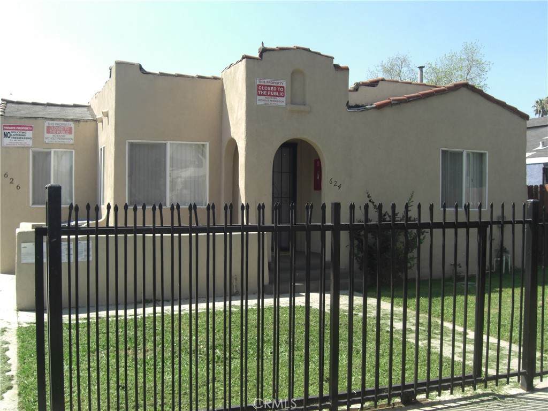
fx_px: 602
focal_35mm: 38
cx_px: 274
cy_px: 206
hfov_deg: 49.0
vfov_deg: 37.7
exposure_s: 1/400
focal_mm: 7.9
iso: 80
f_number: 4
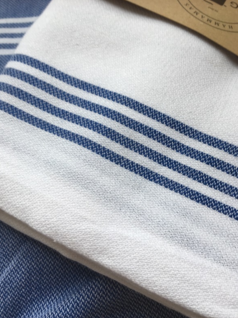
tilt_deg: -67.6
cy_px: 163
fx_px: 275
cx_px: 121
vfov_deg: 60.0
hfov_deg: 46.8
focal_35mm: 30
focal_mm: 4.15
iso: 25
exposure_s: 1/50
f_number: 2.2
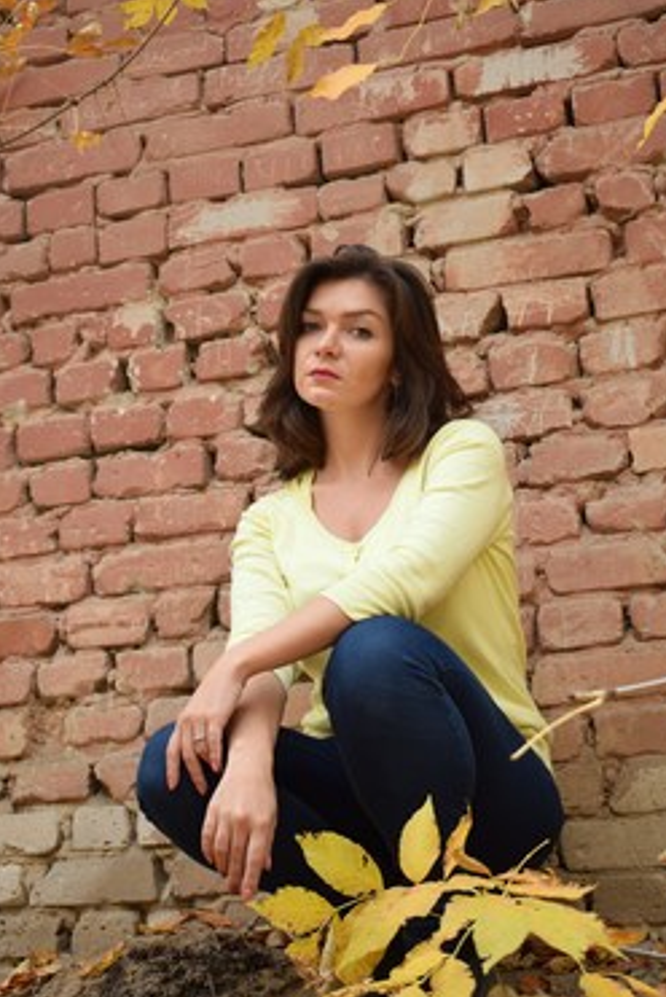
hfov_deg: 21.4
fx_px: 1762
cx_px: 333
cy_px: 505
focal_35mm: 64
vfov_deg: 31.6
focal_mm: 35
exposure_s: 1/60
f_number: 4.5
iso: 100
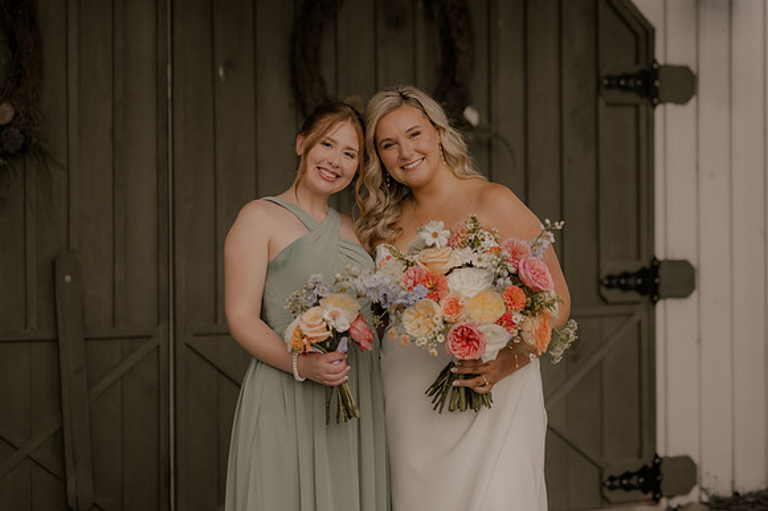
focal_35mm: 77
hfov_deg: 26.3
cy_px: 256
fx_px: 1643
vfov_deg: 17.7
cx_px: 384
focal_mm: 50
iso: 1000
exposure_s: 1/5000
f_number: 1.8
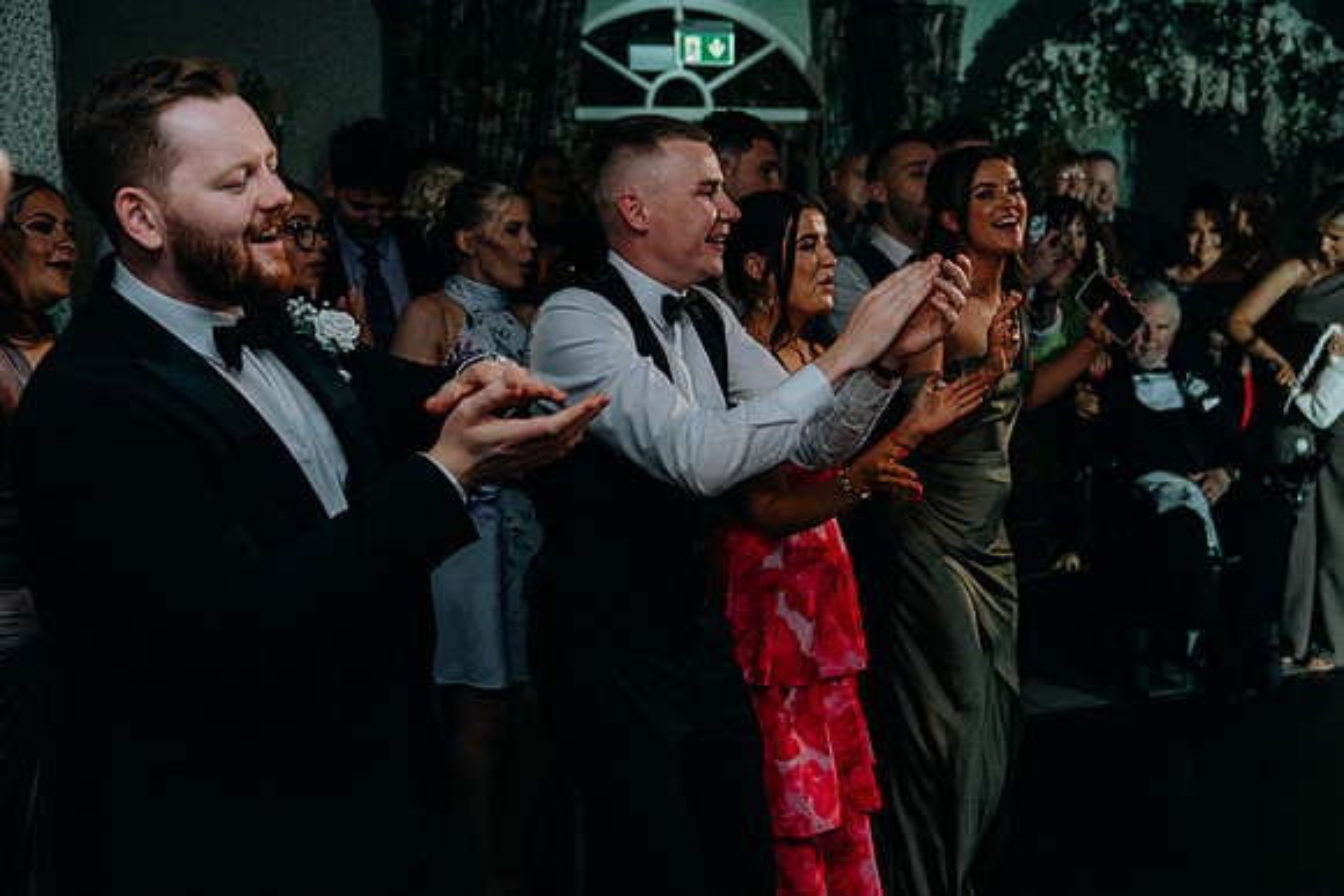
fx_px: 1606
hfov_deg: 45.4
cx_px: 672
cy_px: 448
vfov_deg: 31.2
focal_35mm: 43
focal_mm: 43
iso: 2500
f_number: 3.5
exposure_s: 1/160
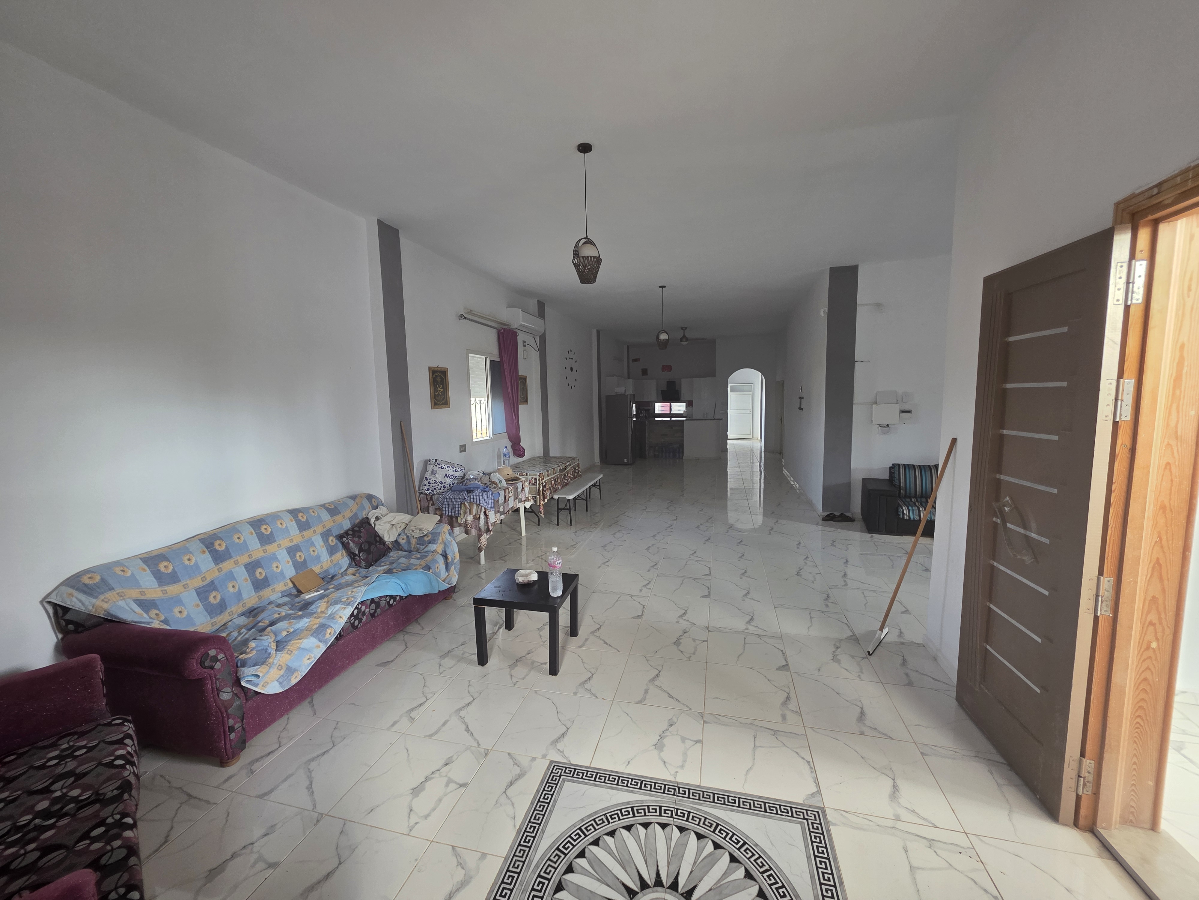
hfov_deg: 106.2
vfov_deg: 89.9
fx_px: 450
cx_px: 600
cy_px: 450
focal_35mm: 13
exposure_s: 1/100
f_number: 1.9
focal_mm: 2.2
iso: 125
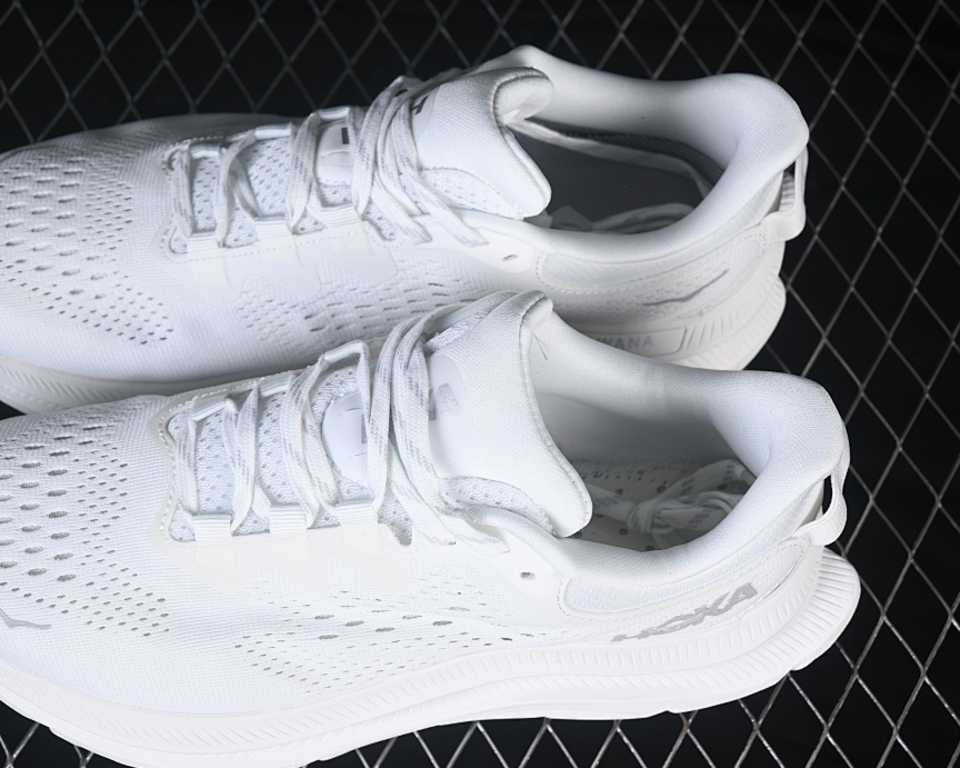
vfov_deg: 17.5
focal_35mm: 88
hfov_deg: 21.7
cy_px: 387
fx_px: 2500
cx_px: 383
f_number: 7.1
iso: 160
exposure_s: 1/100
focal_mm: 50
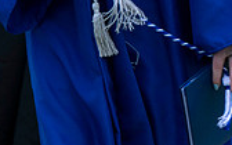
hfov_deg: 3.7
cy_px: -273
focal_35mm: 560
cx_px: -24
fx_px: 3541
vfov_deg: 2.3
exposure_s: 1/250
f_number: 13
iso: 200
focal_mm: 70
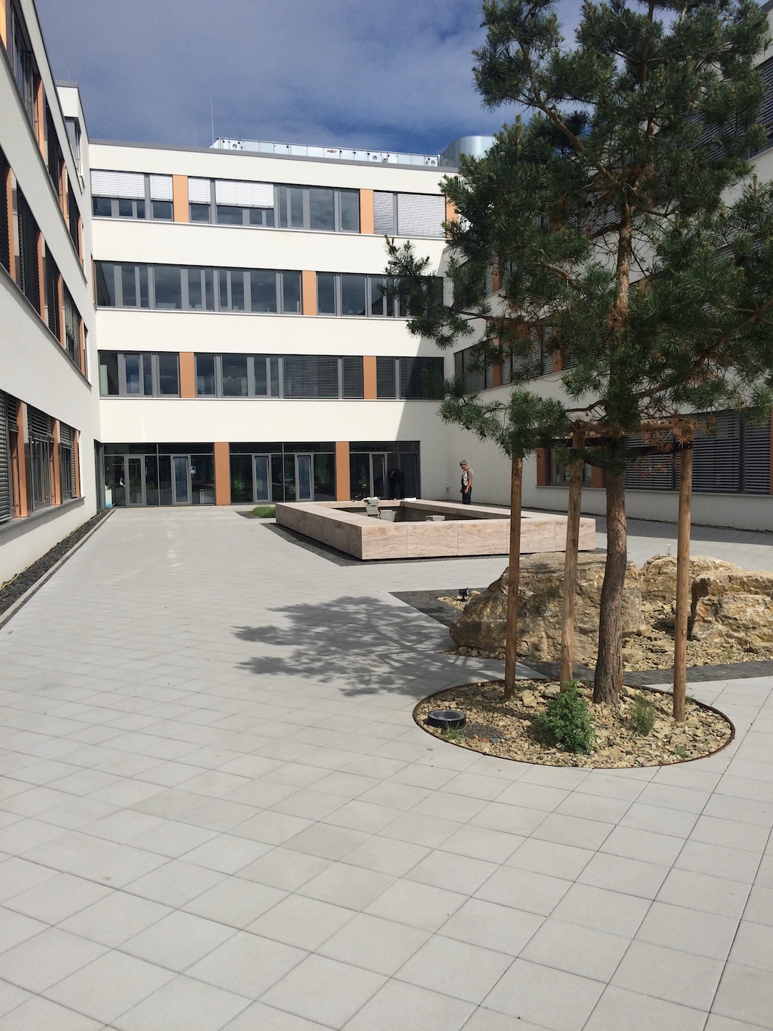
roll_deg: +0.7
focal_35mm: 29
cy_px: 516
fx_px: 863
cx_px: 386
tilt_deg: -5.2
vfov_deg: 61.7
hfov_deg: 48.2
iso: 32
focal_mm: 4.15
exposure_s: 1/6849
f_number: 2.2
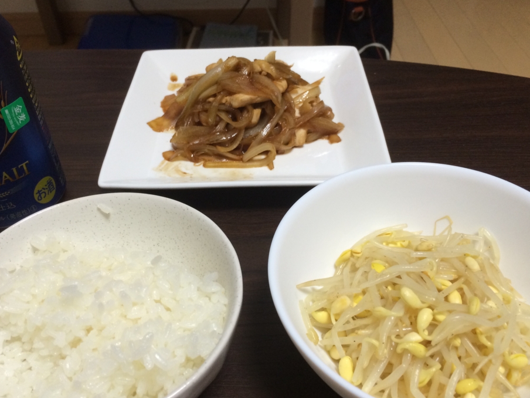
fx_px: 521
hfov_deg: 53.9
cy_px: 215
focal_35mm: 34
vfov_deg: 41.8
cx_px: 254
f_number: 2.2
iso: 64
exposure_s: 1/30
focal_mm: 4.12
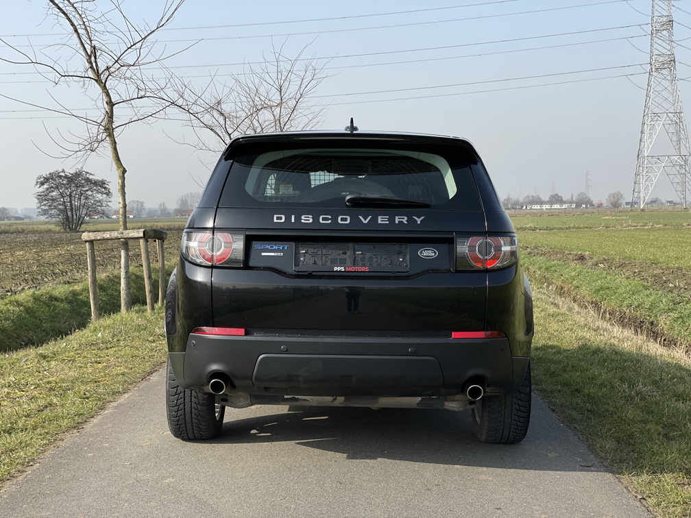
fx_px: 1038
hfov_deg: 36.8
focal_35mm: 52
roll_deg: +1.4
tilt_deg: -1.4
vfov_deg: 28.0
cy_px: 259
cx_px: 346
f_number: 2
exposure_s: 1/749
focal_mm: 6
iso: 25
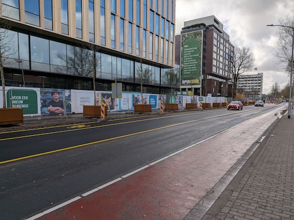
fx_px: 204
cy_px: 110
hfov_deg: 71.6
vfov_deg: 56.8
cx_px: 147
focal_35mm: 24
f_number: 1.7
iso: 26
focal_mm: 4.53
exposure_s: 1/1595
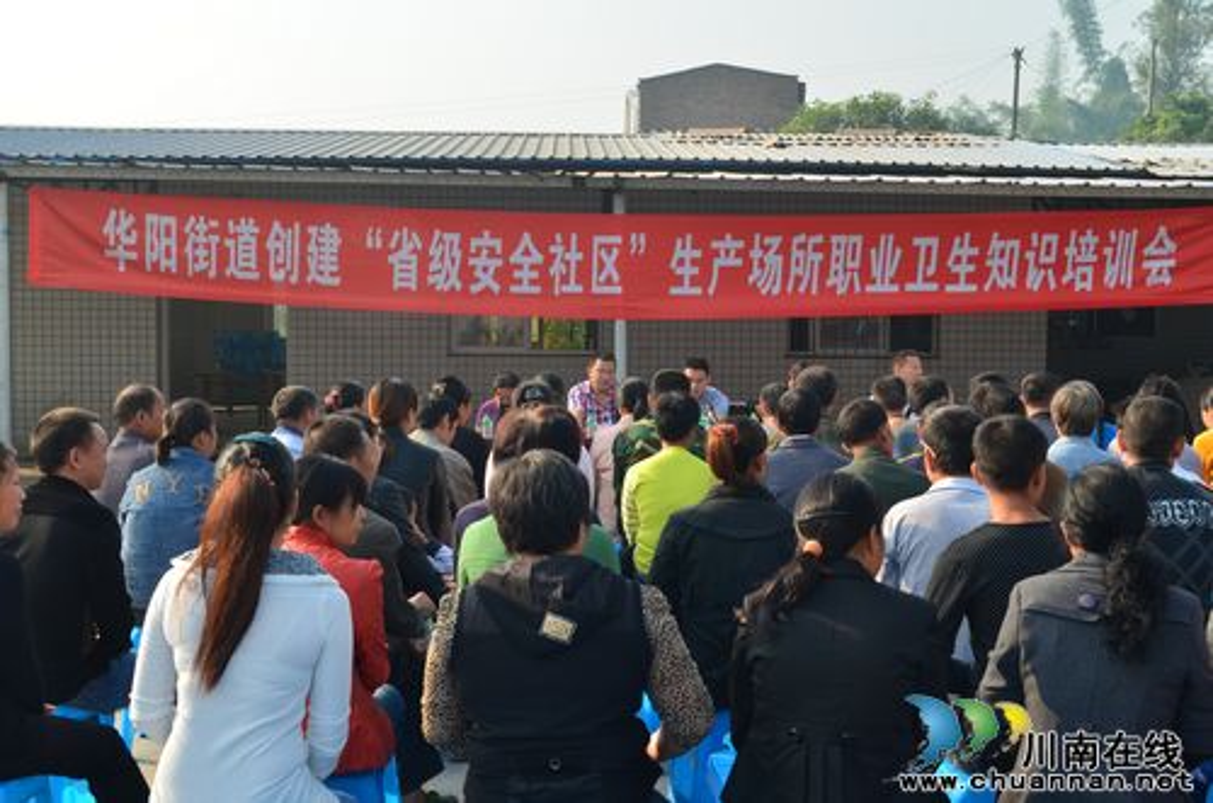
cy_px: 402
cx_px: 606
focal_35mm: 48
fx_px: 1614
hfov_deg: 41.2
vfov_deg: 27.9
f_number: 11
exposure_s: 1/100
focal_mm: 32
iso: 200
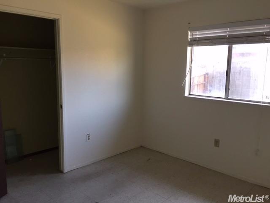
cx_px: 135
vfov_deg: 48.2
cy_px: 102
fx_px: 226
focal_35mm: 29
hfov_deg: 61.7
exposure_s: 1/30
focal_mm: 4.15
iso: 40
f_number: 2.2
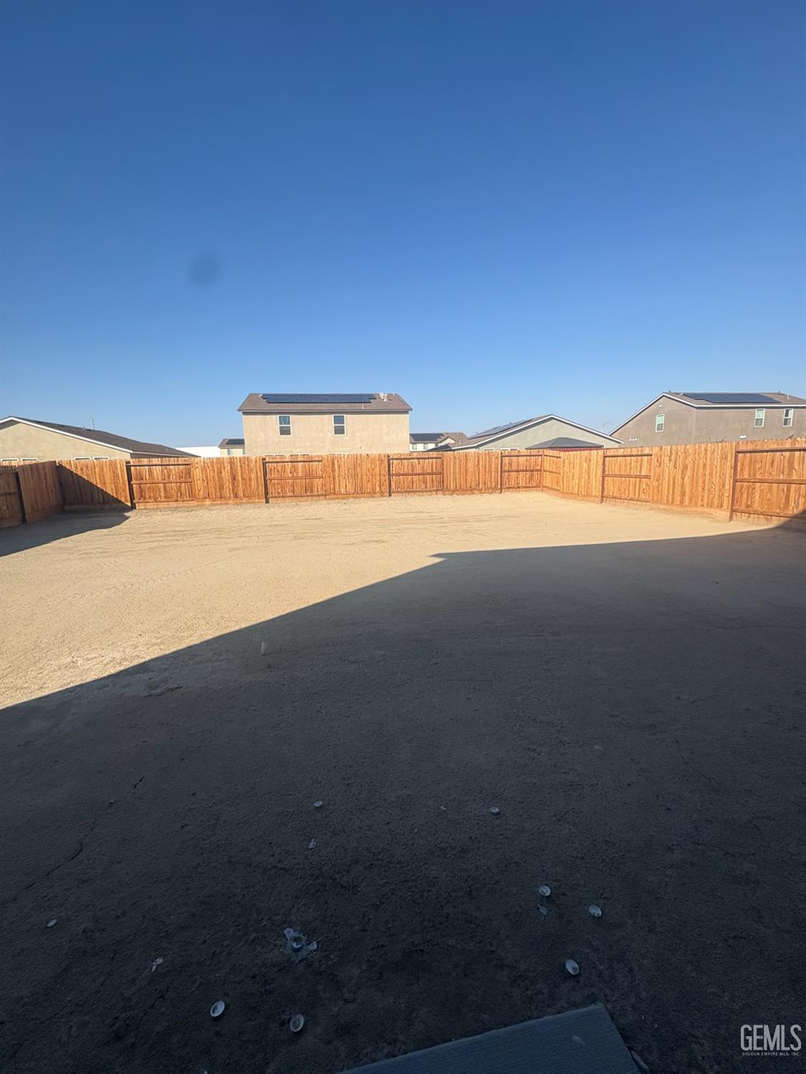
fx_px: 435
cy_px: 537
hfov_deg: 85.7
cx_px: 403
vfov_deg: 102.1
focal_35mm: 14
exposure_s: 1/1748
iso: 40
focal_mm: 2.22
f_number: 2.2
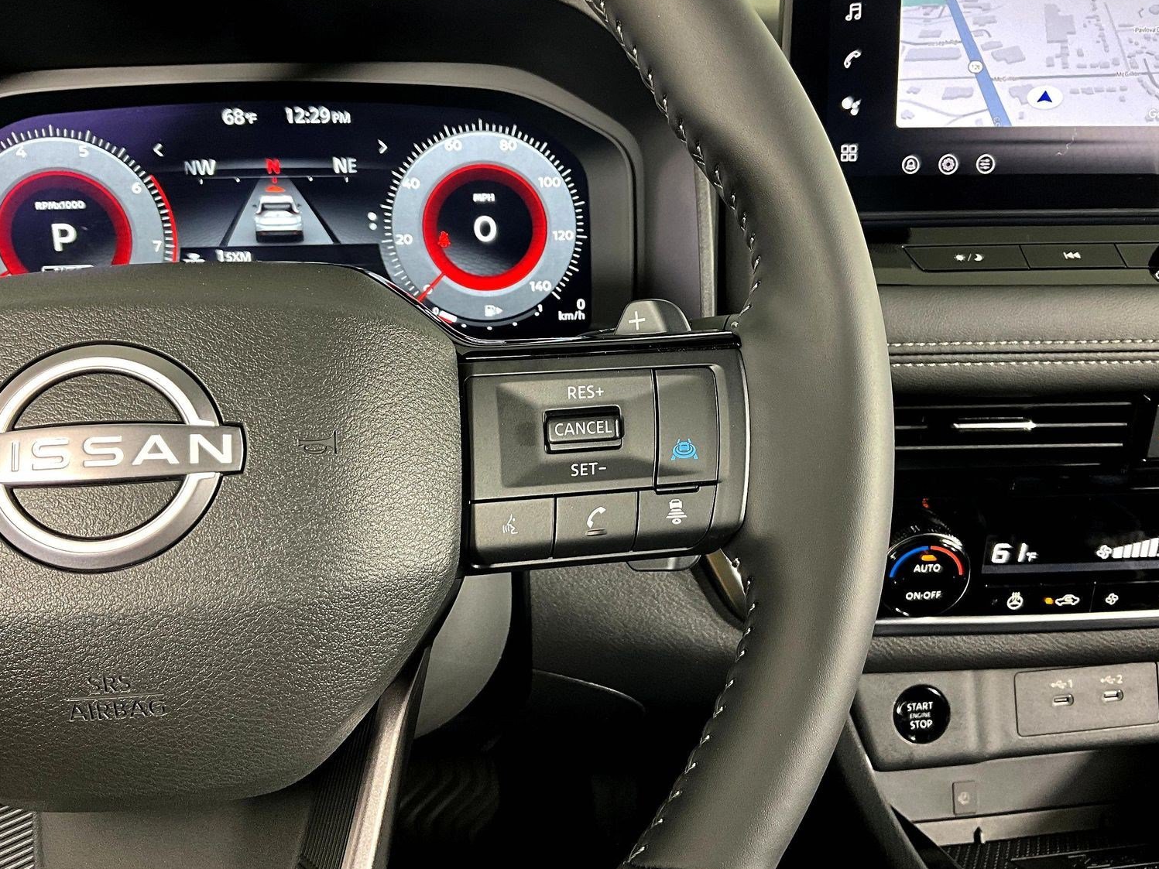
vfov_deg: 45.4
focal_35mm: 31
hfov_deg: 58.3
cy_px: 428
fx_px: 1038
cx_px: 594
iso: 200
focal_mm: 3
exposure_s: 1/60
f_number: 1.8
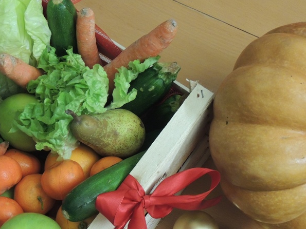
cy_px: 145
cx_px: 119
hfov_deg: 26.3
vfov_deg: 19.9
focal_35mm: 74
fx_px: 654
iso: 800
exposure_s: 1/10
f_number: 3.7
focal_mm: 9.8
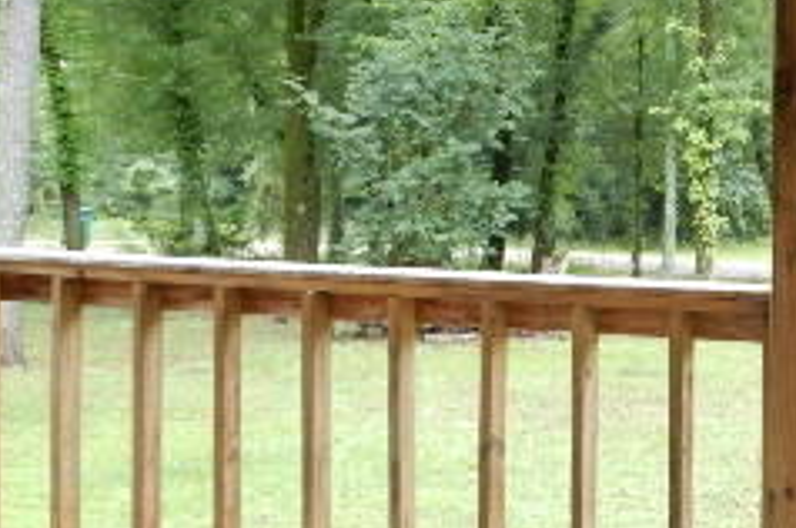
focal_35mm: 84
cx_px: 1030
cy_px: 114
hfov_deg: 21.9
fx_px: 1855
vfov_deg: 16.1
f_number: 4
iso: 125
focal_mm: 5.4
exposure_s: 1/60
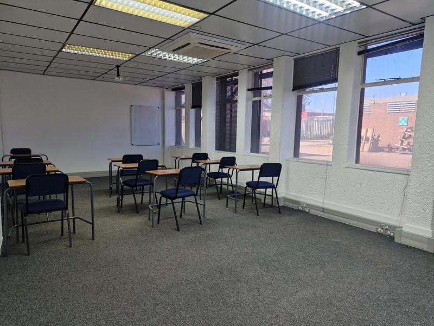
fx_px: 288
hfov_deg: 73.9
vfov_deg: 58.9
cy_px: 163
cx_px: 217
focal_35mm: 23
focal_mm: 5.54
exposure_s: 1/100
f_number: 1.8
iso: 200
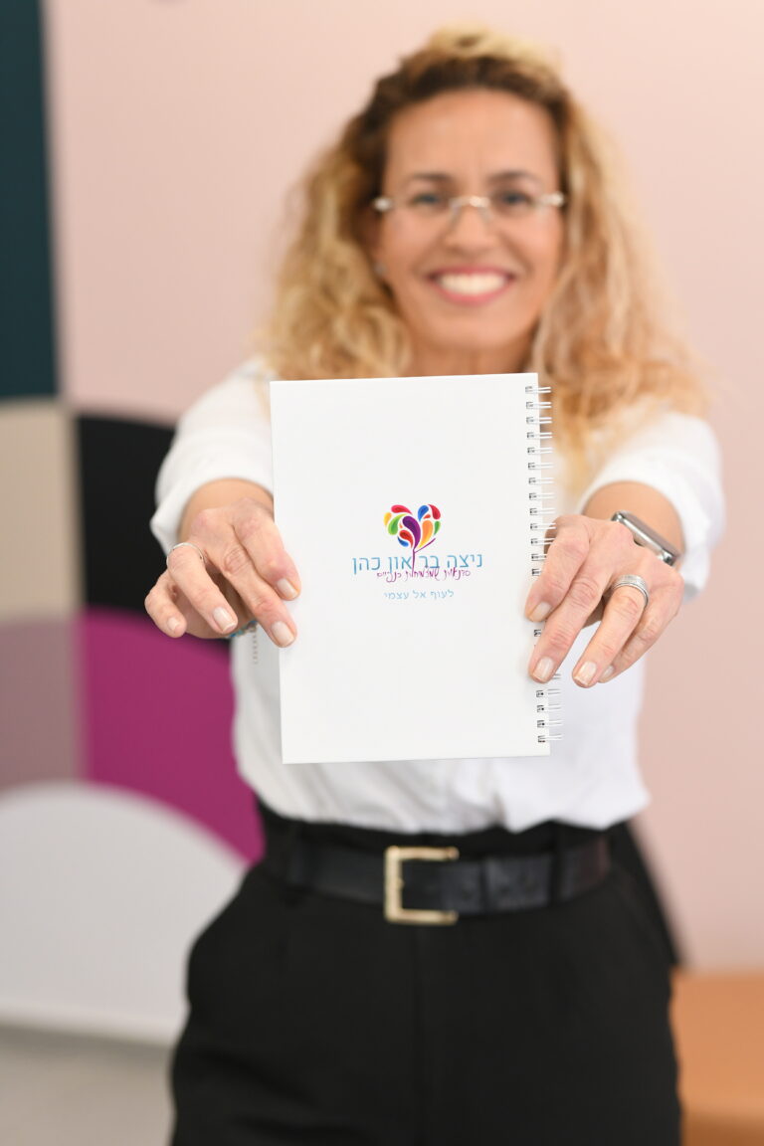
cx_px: 382
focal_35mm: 85
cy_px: 573
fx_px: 2706
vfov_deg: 23.9
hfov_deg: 16.1
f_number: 3.2
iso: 1250
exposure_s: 1/250
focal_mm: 85
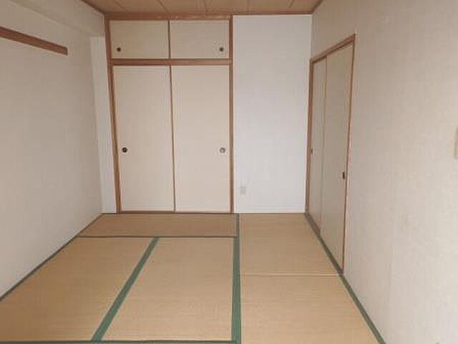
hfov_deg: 65.3
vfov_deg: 51.4
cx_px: 229
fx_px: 357
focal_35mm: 27
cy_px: 172
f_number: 3.2
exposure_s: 1/50
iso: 200
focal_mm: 5
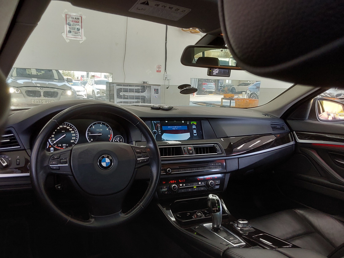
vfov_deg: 49.7
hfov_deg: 63.4
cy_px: 129
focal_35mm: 28
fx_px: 278
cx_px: 172
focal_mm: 2.91
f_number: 1.9
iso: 80
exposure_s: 1/120
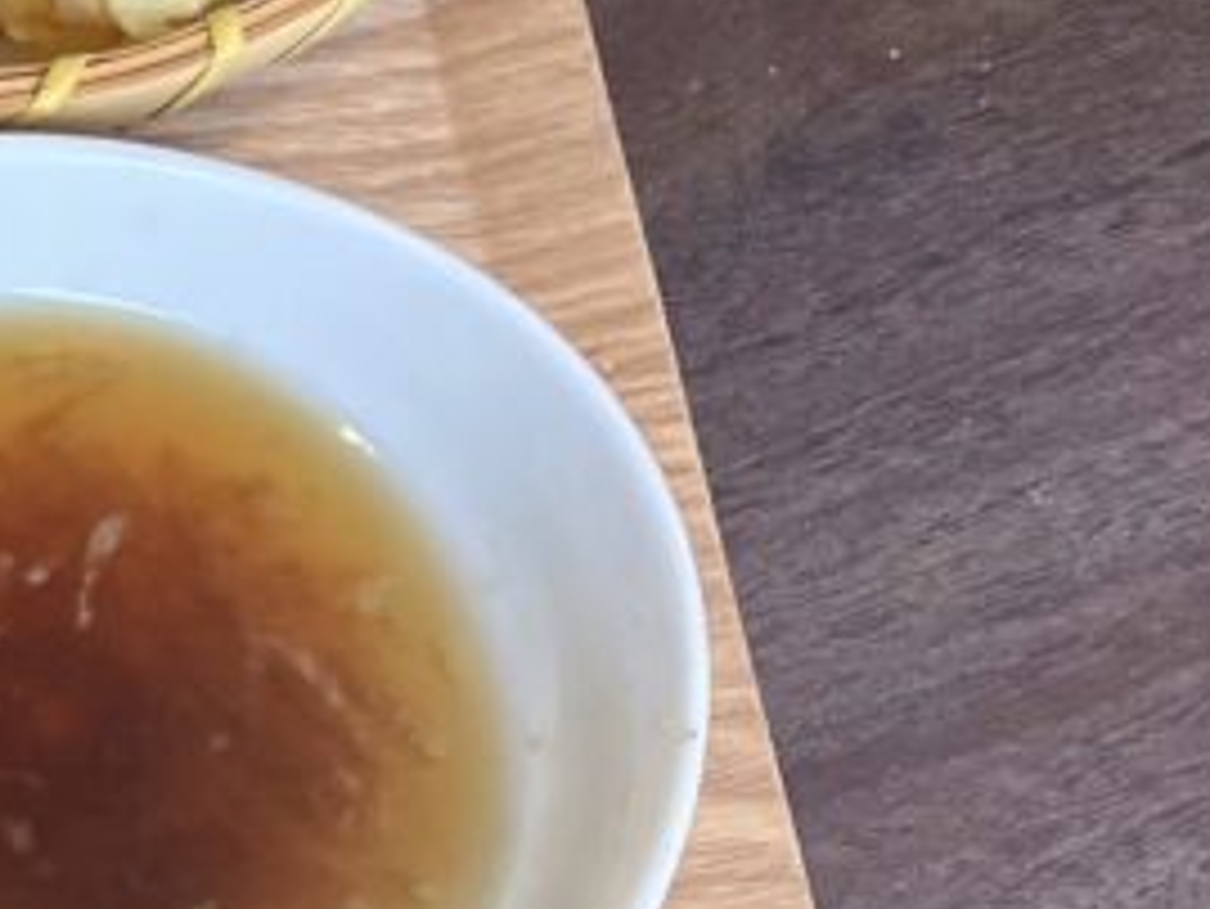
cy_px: 468
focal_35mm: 133
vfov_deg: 11.2
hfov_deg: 12.1
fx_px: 4651
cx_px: -1606
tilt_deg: -66.4
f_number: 1.8
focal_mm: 3.99
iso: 50
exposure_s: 1/120
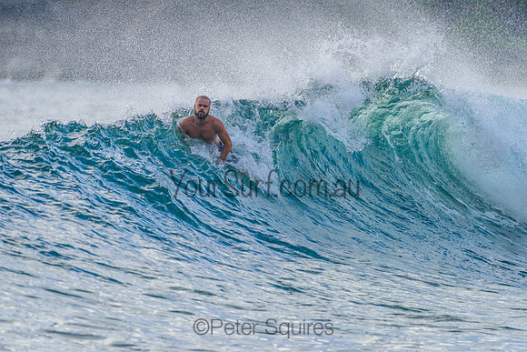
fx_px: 8977
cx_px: 273
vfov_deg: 2.2
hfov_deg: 3.4
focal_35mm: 613
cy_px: 136
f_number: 5.6
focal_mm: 500
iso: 500
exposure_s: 1/2000
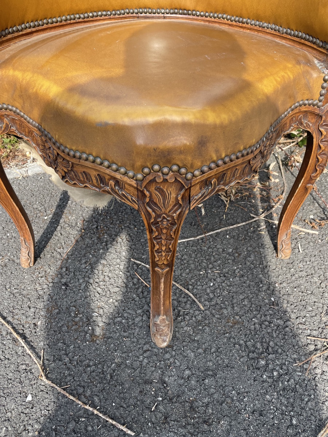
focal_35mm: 26
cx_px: 164
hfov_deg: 53.1
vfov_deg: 67.3
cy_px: 218
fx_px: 328
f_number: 1.6
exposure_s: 1/1024
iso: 32
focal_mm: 4.2
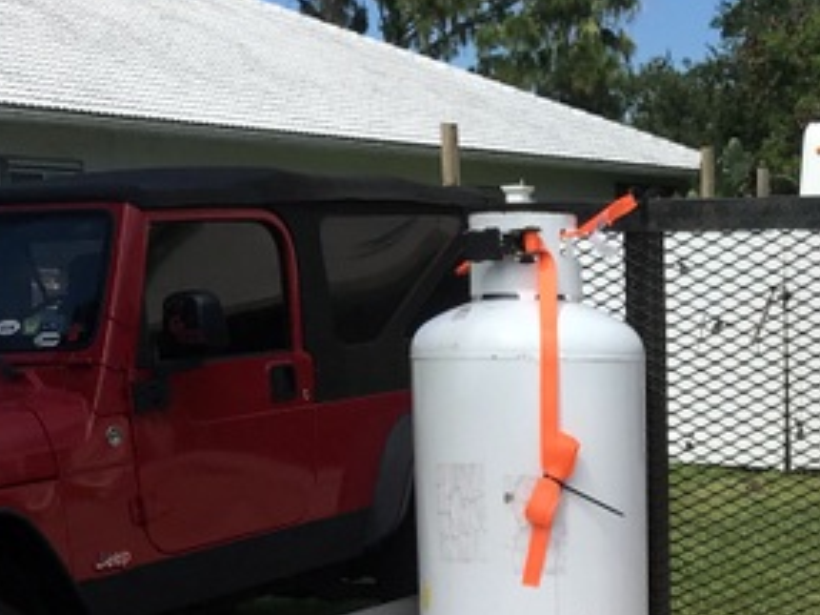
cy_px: 769
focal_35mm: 78
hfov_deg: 24.3
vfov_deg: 17.8
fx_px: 1847
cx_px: 734
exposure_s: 1/2907
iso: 20
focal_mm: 3.99
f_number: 1.8
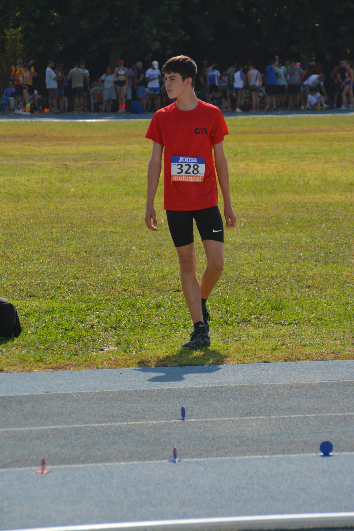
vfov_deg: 10.2
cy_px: 266
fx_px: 2987
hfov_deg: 6.8
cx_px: 177
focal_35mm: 202
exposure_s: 1/640
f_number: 6.3
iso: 200
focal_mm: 135
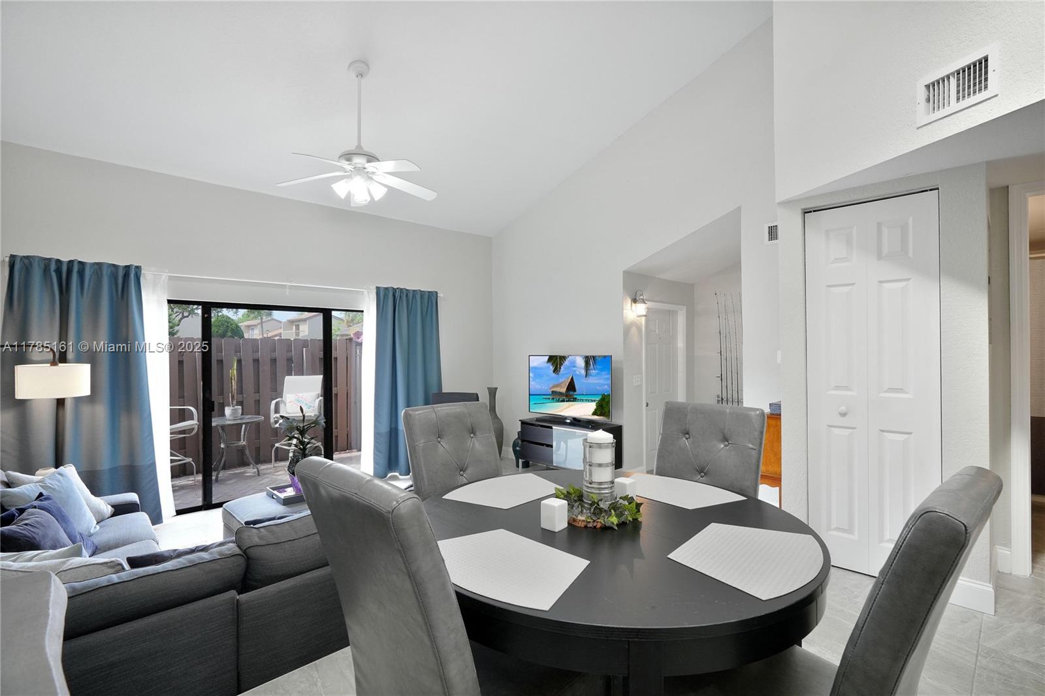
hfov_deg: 96.7
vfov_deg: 73.7
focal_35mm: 16
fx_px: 464
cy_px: 348
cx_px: 522
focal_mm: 16
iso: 800
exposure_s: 1/640
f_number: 9
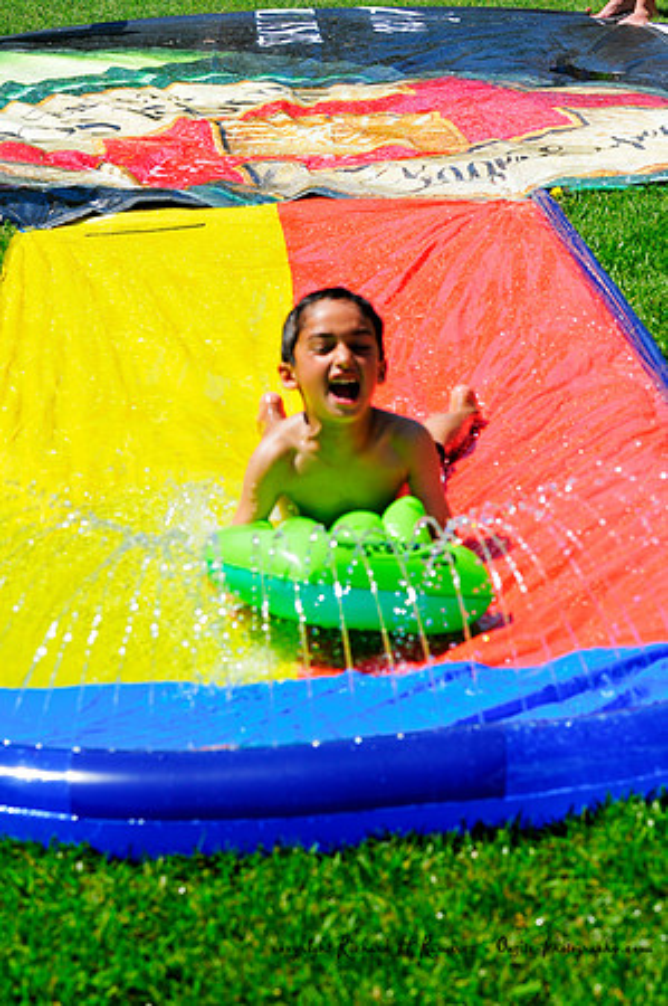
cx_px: 334
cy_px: 503
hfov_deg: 13.0
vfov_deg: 19.5
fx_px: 2929
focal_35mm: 105
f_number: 6.3
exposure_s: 1/640
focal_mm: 70
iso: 200
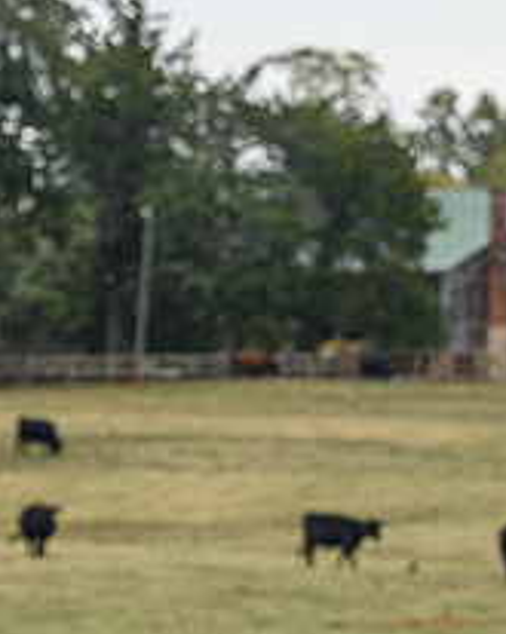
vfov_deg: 4.2
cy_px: 672
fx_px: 8724
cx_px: -205
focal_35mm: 465
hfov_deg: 3.3
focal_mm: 120
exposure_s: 1/800
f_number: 3.5
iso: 500
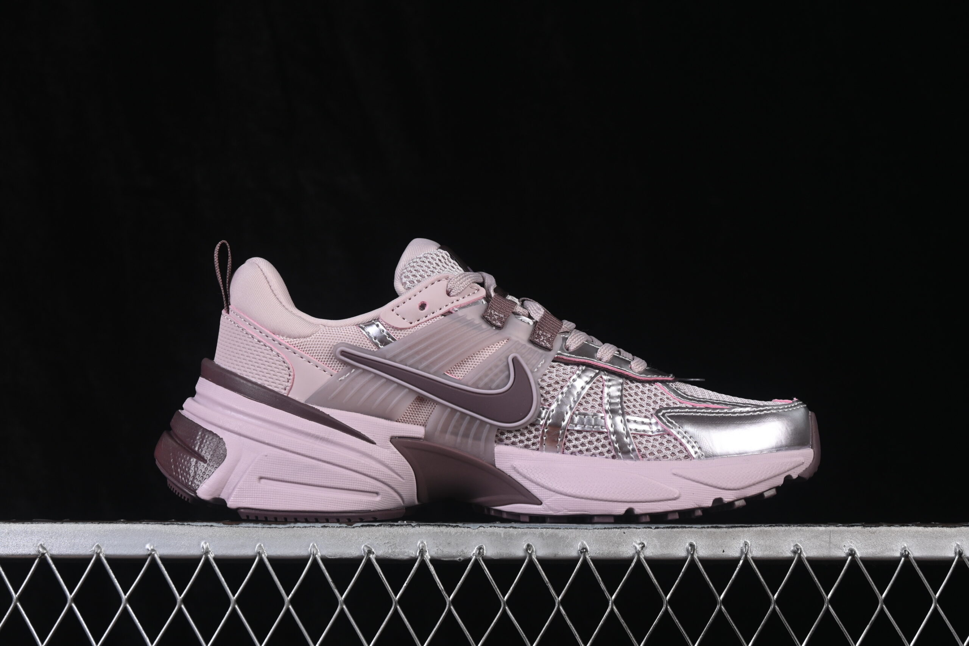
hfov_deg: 27.0
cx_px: 484
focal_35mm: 75
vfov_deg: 18.2
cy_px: 323
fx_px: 2019
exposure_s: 1/80
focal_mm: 50
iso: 160
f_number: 8
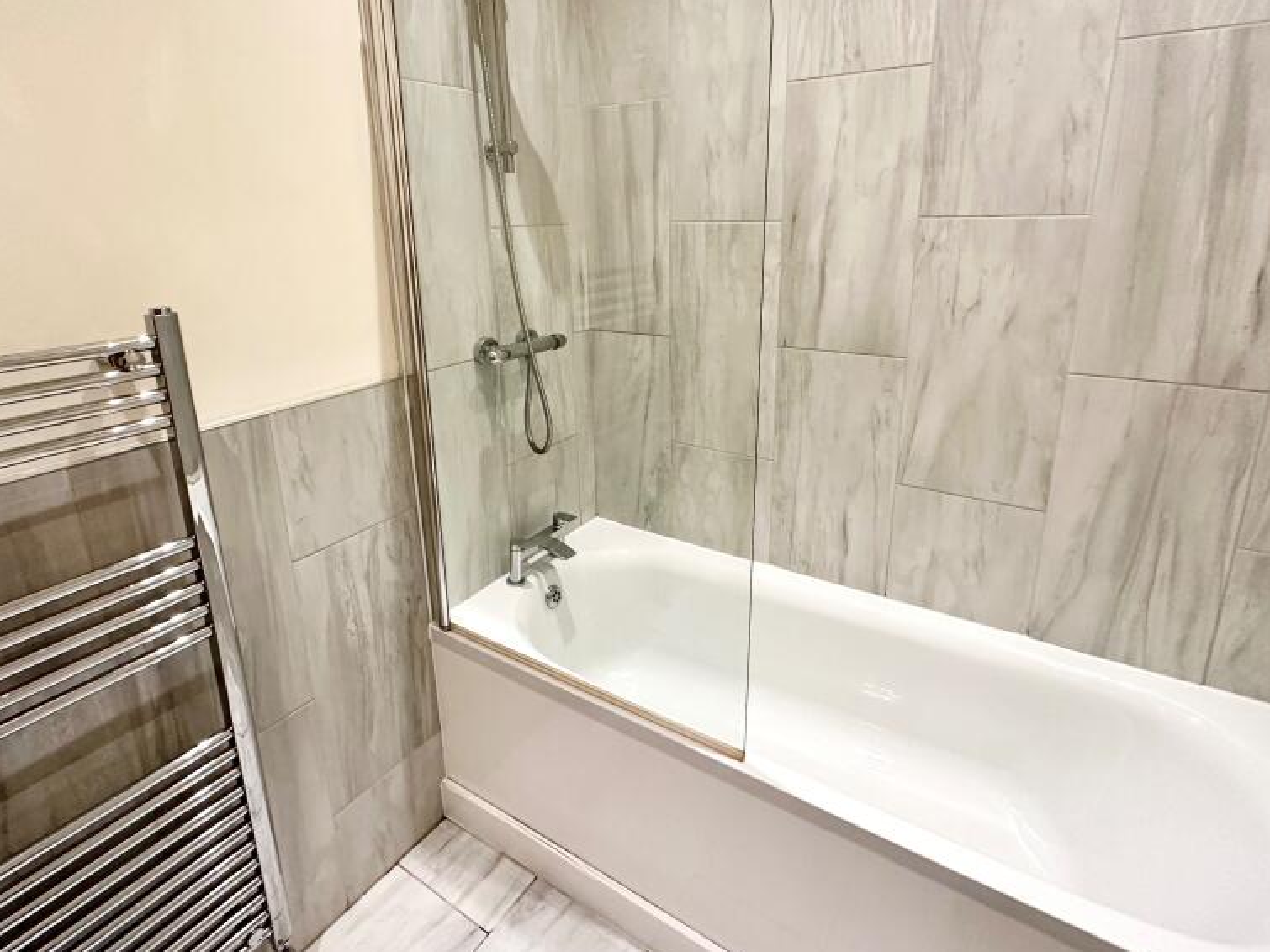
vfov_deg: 68.2
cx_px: 612
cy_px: 397
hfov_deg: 84.6
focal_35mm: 19
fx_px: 697
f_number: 2.2
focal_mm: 2.22
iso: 250
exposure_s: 1/100
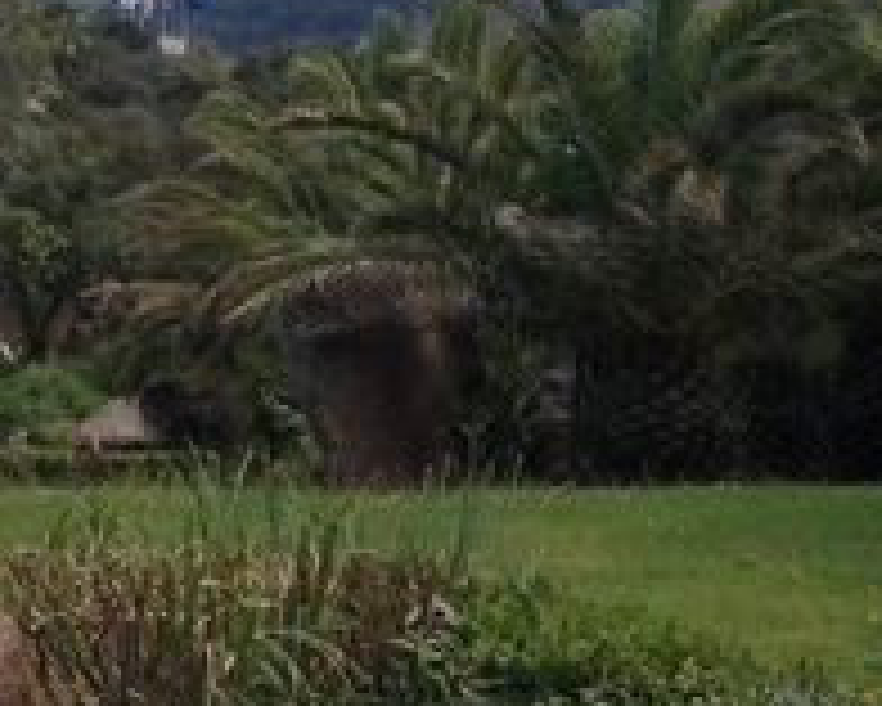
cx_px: -1332
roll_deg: +0.2
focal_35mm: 209
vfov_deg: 7.4
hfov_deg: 8.4
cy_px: 162
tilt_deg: +0.7
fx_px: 5458
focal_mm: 4.28
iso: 50
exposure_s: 1/1151
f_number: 2.4
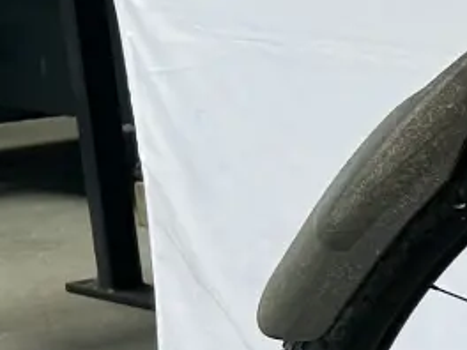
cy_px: 412
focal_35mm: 189
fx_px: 2550
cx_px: 1302
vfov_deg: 7.8
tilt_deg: -13.2
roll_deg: +1.0
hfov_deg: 8.9
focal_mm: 5.7
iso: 40
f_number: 1.5
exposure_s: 1/197
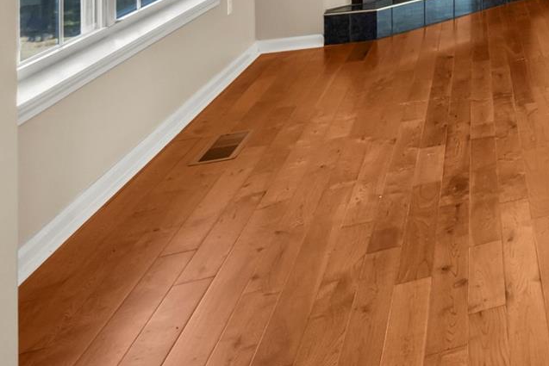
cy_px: -147
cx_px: 869
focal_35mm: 47
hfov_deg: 26.5
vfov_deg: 24.1
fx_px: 711
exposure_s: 1/13
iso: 500
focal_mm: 14.5
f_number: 7.1
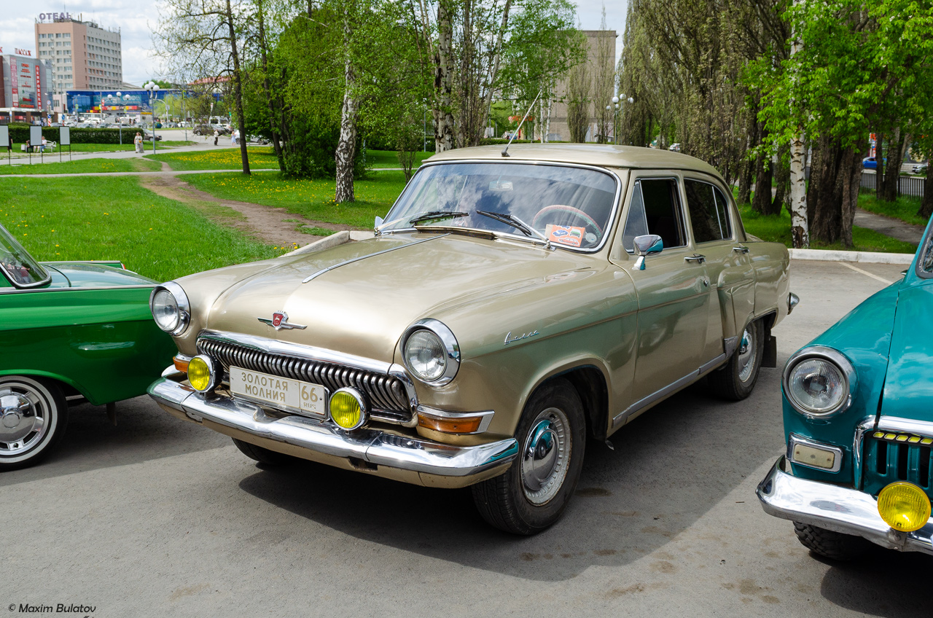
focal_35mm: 27
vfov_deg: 47.7
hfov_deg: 67.5
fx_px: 698
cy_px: 309
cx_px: 466
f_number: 8
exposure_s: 1/400
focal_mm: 18
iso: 200
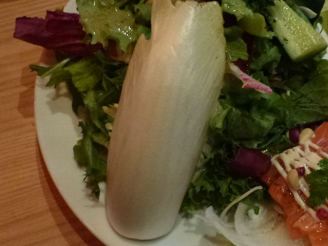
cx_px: 287
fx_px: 436
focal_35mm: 46
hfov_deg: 38.8
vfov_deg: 31.5
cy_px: 107
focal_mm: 4.3
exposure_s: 1/5
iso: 400
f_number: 3.3
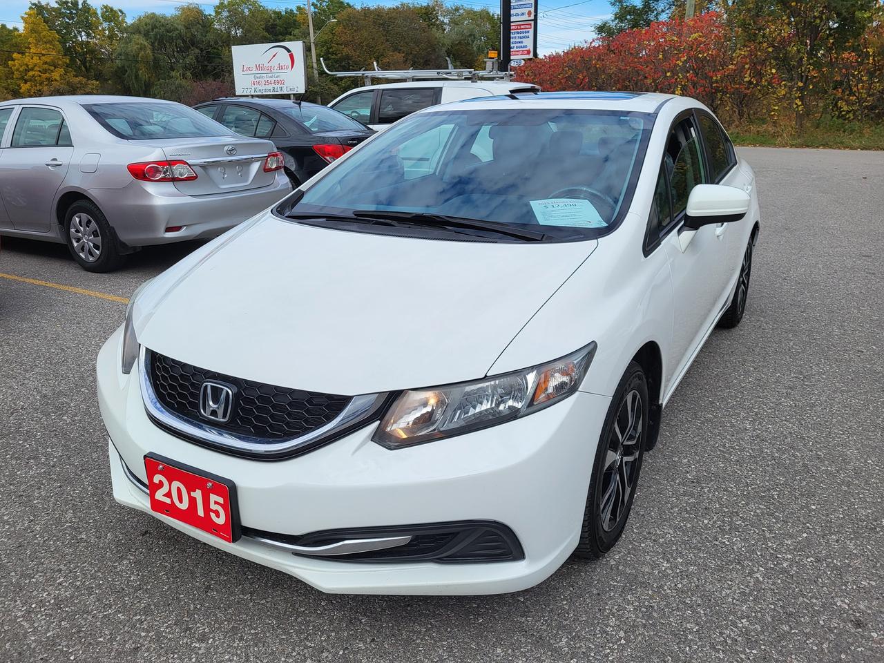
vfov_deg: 53.1
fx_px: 664
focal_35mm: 26
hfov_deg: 67.3
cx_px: 442
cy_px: 332
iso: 40
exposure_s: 1/1686
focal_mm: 5.4
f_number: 1.8
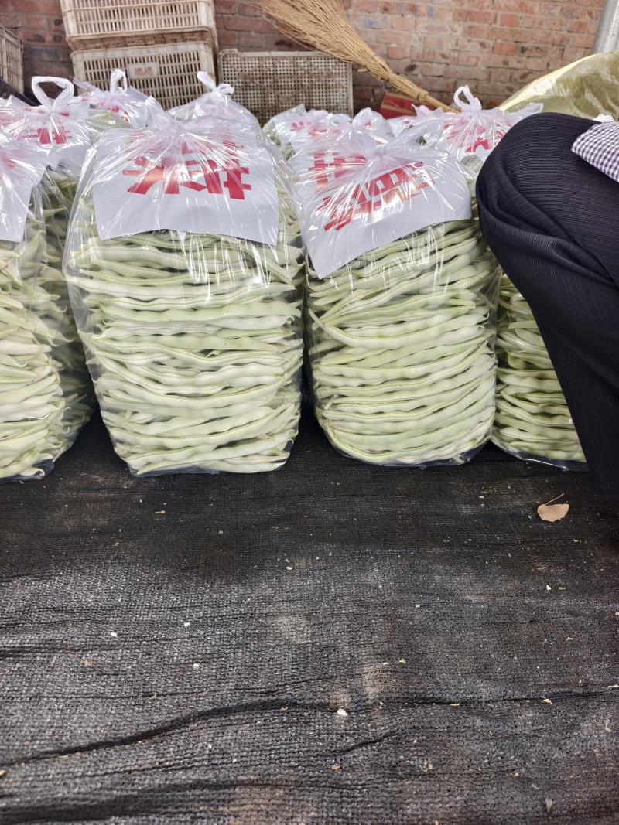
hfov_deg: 58.9
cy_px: 412
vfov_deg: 73.9
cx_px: 310
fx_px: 548
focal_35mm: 23
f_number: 1.57
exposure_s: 1/100
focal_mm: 5.6
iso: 125
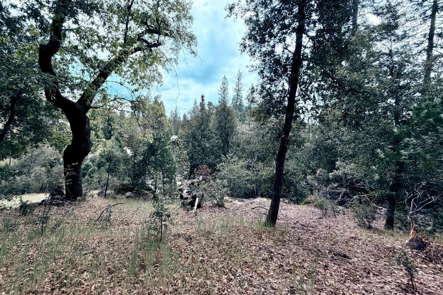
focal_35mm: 16
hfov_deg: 96.5
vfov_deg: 73.6
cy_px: 135
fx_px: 197
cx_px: 203
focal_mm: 2.22
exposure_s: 1/240
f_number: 2.2
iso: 40
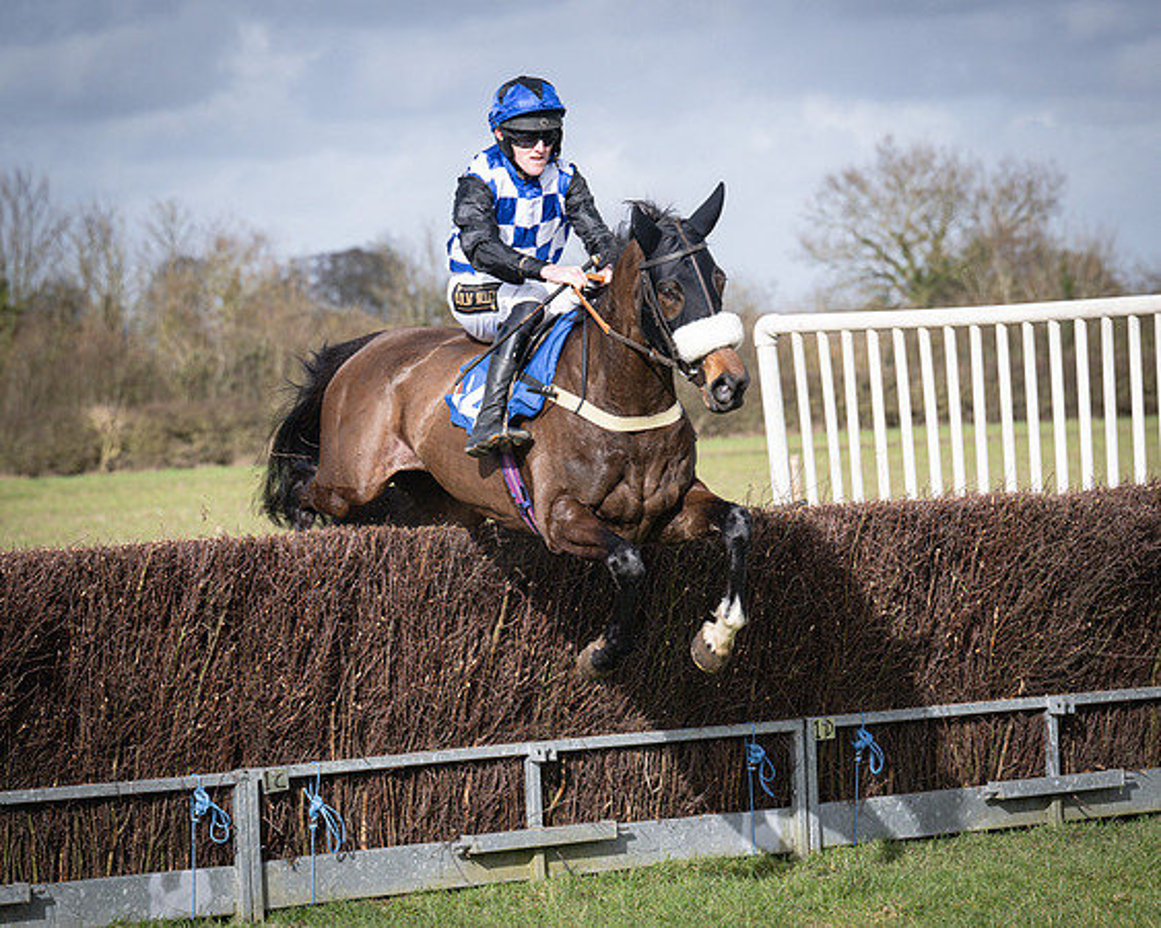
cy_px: 472
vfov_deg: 9.2
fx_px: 5746
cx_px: 483
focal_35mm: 167
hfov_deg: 11.5
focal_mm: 102
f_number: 4
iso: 400
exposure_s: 1/3200
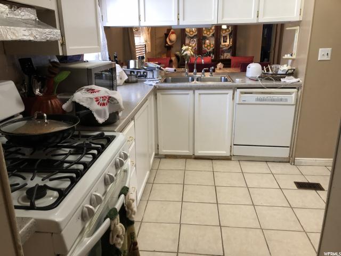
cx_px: 170
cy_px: 128
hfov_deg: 63.4
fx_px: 276
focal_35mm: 28
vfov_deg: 49.7
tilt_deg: -16.5
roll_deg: +0.4
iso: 40
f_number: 1.8
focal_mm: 3.99
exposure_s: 1/15
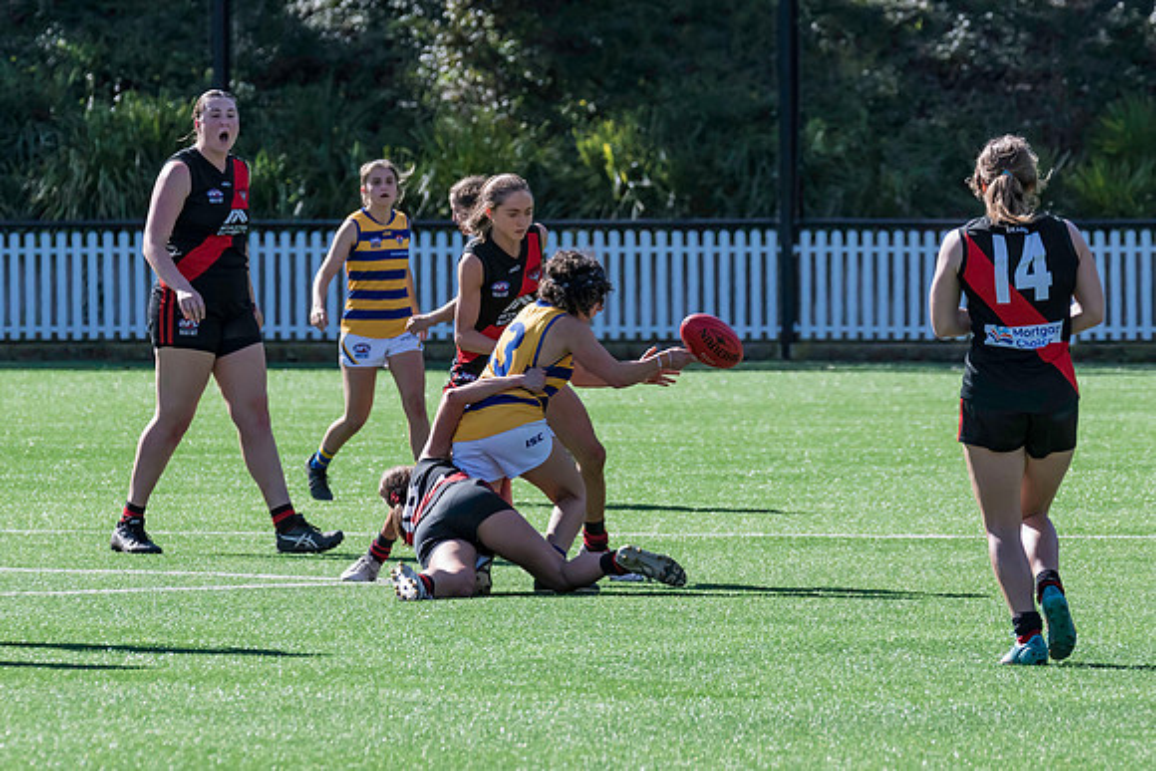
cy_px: 348
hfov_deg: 4.4
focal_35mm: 468
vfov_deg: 2.9
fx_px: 15031
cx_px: 586
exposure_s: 1/1600
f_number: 8
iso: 800
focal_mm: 270
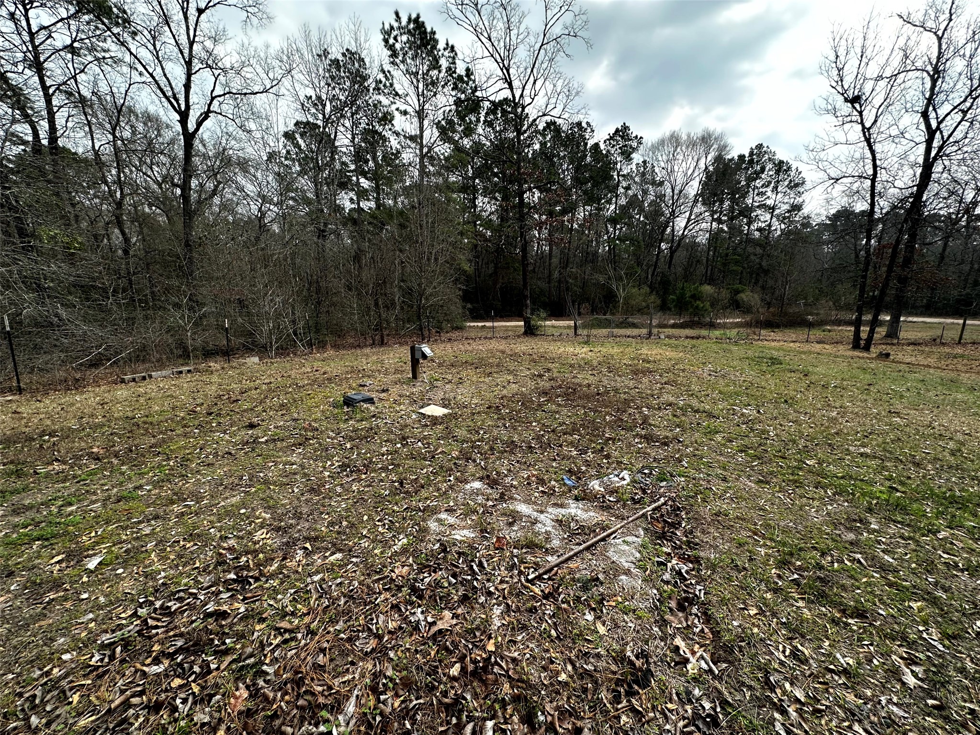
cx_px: 490
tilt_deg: -11.7
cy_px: 368
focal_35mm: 14
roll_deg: -1.2
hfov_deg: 102.1
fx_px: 396
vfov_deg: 85.7
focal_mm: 2.22
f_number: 2.2
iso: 40
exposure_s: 1/698
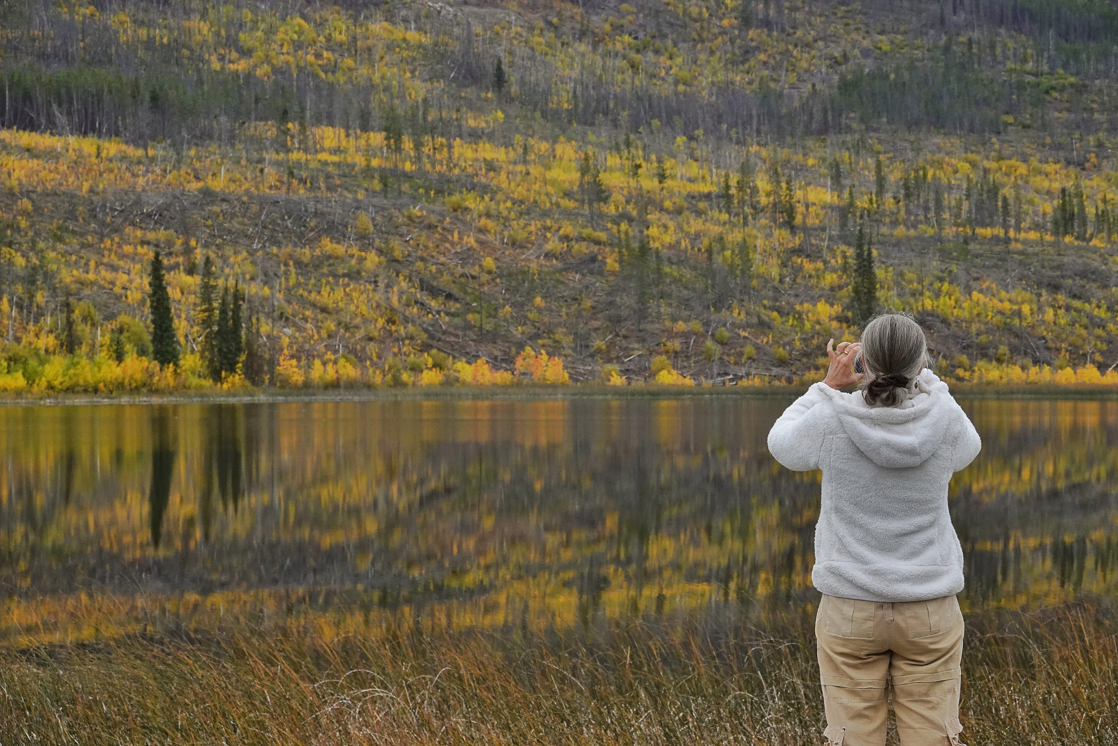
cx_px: 559
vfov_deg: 15.0
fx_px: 2826
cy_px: 373
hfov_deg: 22.4
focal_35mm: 91
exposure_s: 1/1000
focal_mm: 33.51
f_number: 4
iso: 640
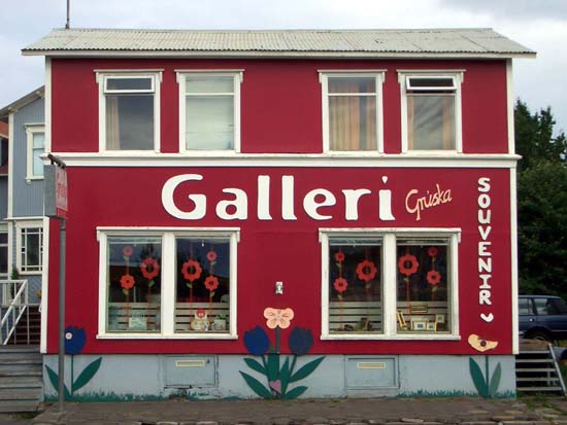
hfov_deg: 26.3
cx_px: 284
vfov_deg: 19.9
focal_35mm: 74
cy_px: 212
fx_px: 1213
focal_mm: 12.2
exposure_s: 1/250
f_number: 6.2
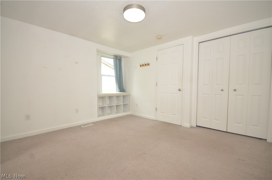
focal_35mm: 15
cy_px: 90
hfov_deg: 100.5
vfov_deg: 77.1
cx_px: 136
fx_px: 113
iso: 360
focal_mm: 10
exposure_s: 1/60
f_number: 4
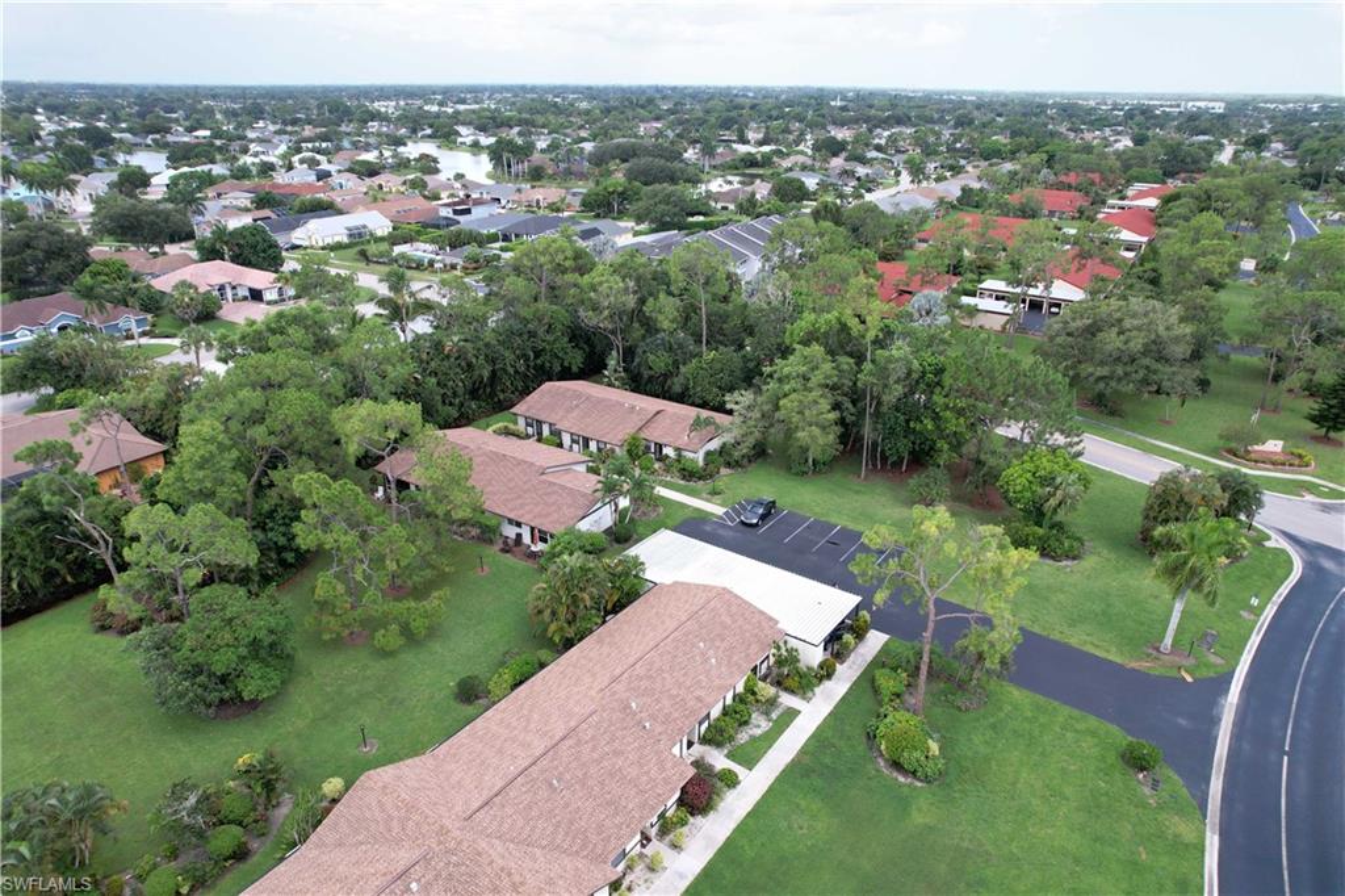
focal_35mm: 22
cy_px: 448
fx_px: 822
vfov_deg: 57.2
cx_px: 672
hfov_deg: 78.6
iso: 150
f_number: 2.8
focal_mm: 8.38
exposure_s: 1/1000
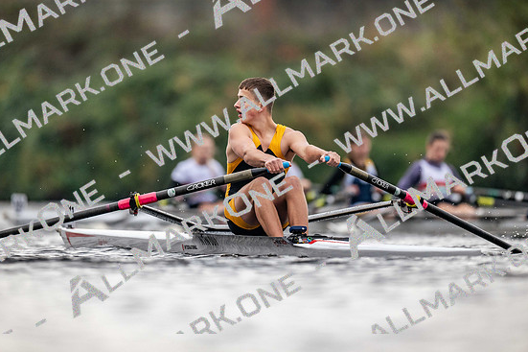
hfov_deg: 3.3
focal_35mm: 632
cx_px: 264
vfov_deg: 2.2
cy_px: 169
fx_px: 9266
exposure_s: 1/2500
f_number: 4
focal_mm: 600
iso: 1800
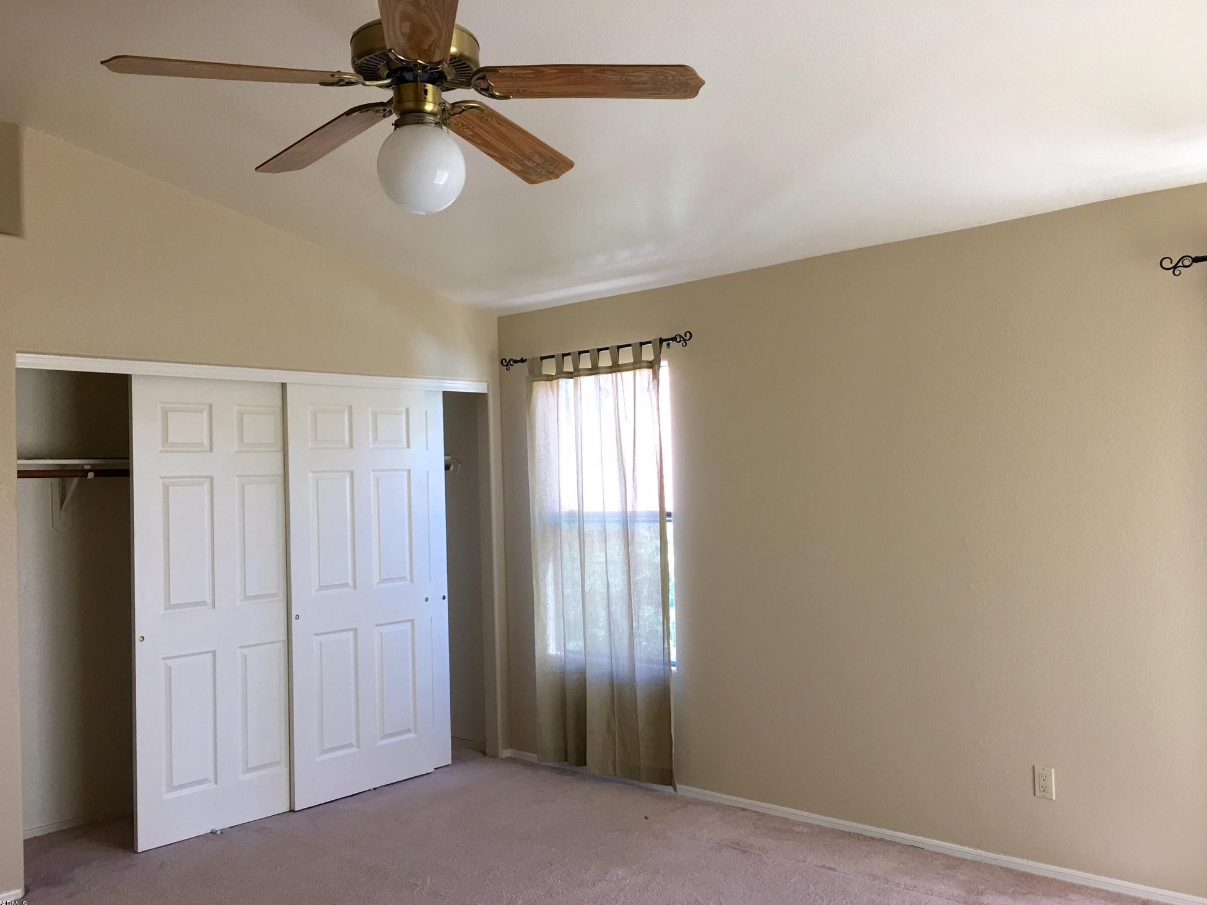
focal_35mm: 30
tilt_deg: +1.6
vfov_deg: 46.8
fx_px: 1046
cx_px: 593
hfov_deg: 60.0
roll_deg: +1.8
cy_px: 467
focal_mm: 4.15
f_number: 2.2
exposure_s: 1/30
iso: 25
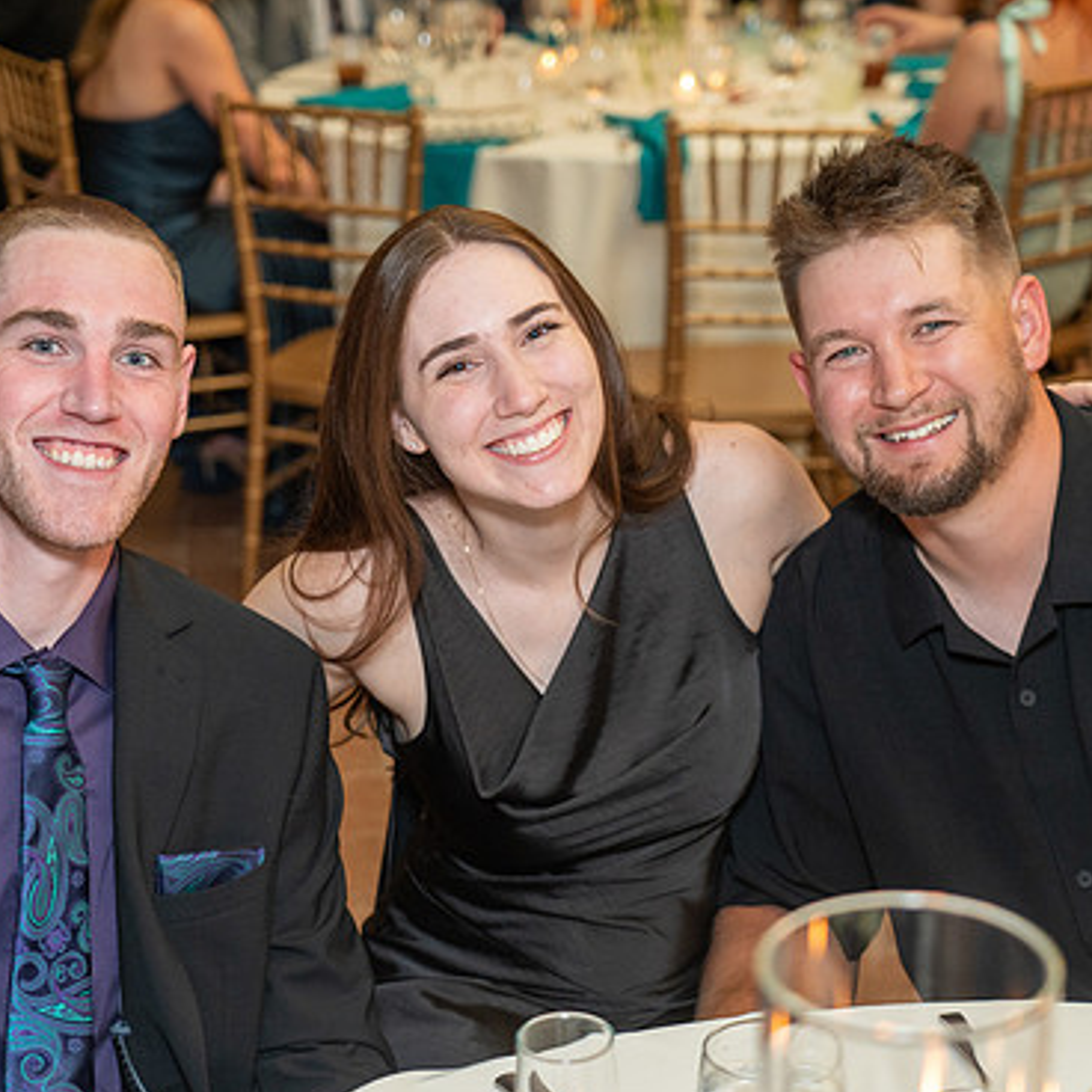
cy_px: 542
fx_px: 2677
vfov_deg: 23.1
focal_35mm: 75
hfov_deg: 23.1
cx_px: 507
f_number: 4
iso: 2000
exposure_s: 1/125
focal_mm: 56
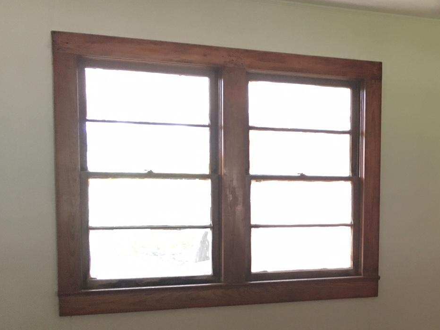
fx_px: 801
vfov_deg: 23.0
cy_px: 250
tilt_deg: -5.8
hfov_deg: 28.9
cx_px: 431
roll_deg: -2.0
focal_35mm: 63
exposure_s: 1/30
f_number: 2.2
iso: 125
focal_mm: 4.15
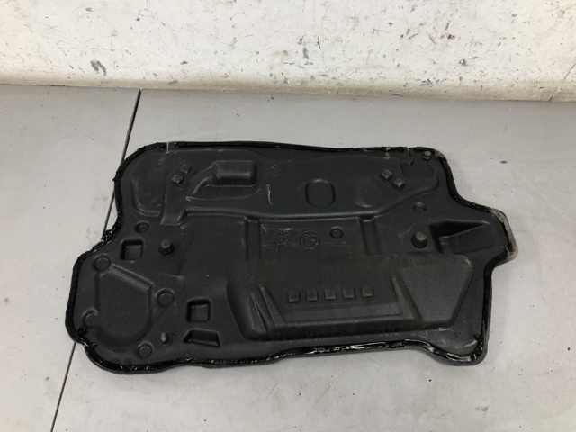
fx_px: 466
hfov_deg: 63.4
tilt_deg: -58.8
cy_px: 216
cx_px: 288
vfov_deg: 49.7
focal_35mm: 28
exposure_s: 1/25
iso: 40
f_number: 1.8
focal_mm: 4
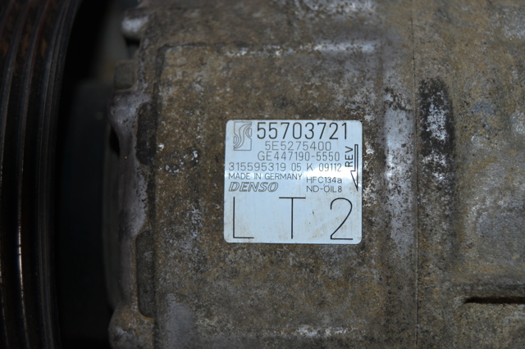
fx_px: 1049
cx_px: 262
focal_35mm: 72
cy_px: 174
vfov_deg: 18.9
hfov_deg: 28.1
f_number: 5.3
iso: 200
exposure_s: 1/60
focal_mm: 48
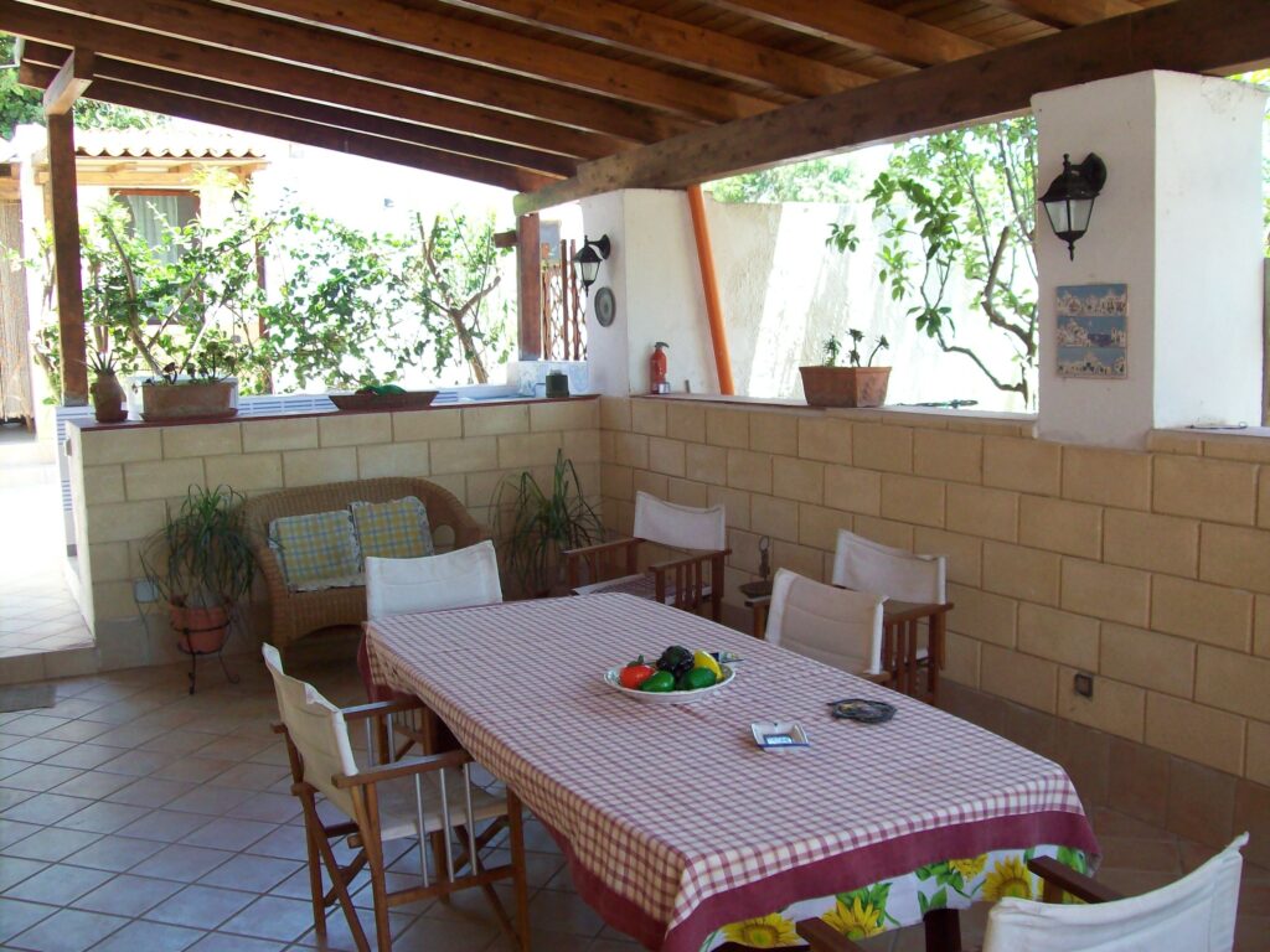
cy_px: 476
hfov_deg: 51.4
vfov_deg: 39.7
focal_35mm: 36
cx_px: 635
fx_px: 1321
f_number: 2.7
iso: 121
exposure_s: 1/128
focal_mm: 6
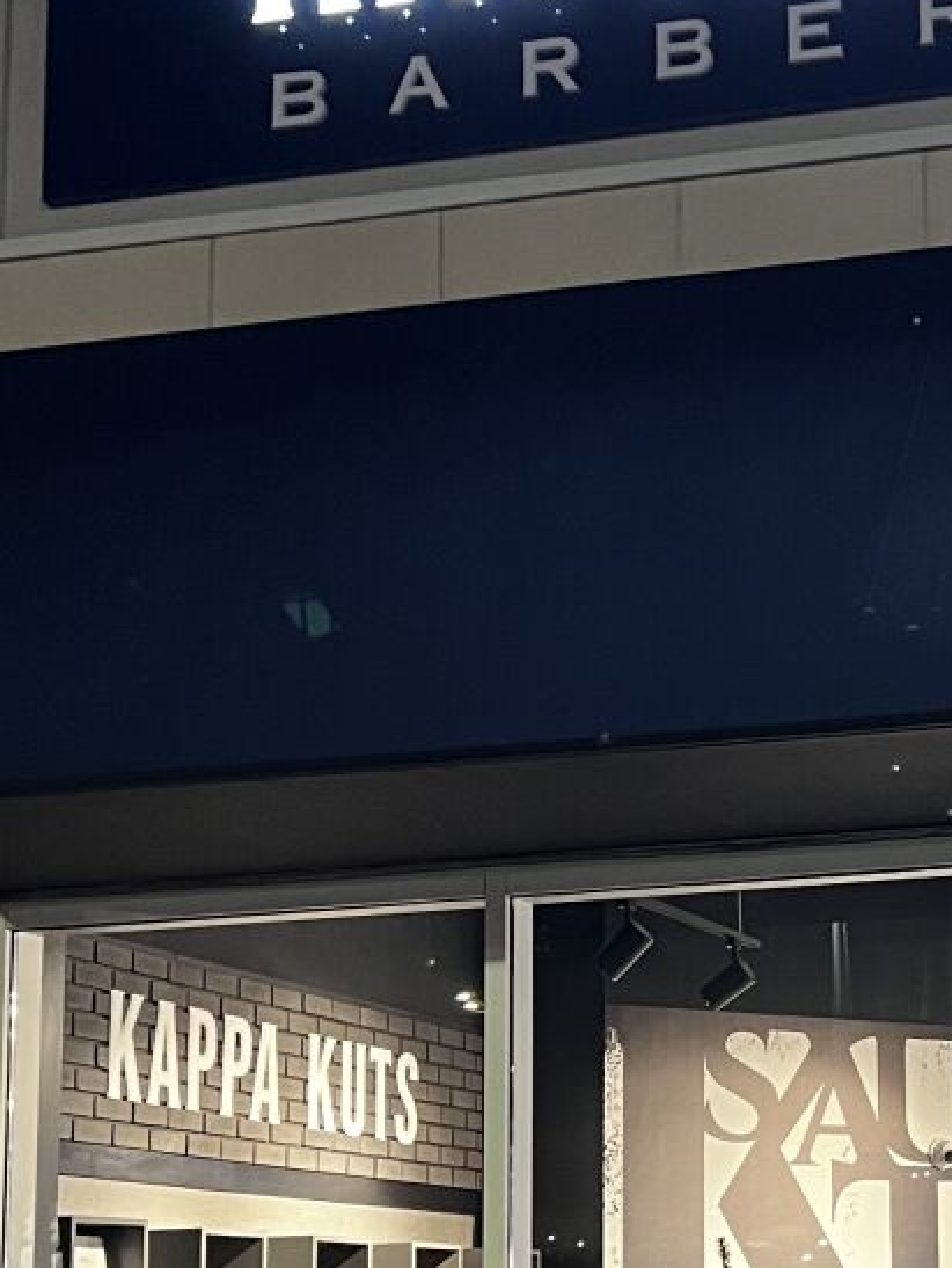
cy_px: 902
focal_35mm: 76
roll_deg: +2.2
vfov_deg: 25.4
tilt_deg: +9.0
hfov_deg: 18.4
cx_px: 1130
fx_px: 2784
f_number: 1.5
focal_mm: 5.7
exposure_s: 1/60
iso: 400
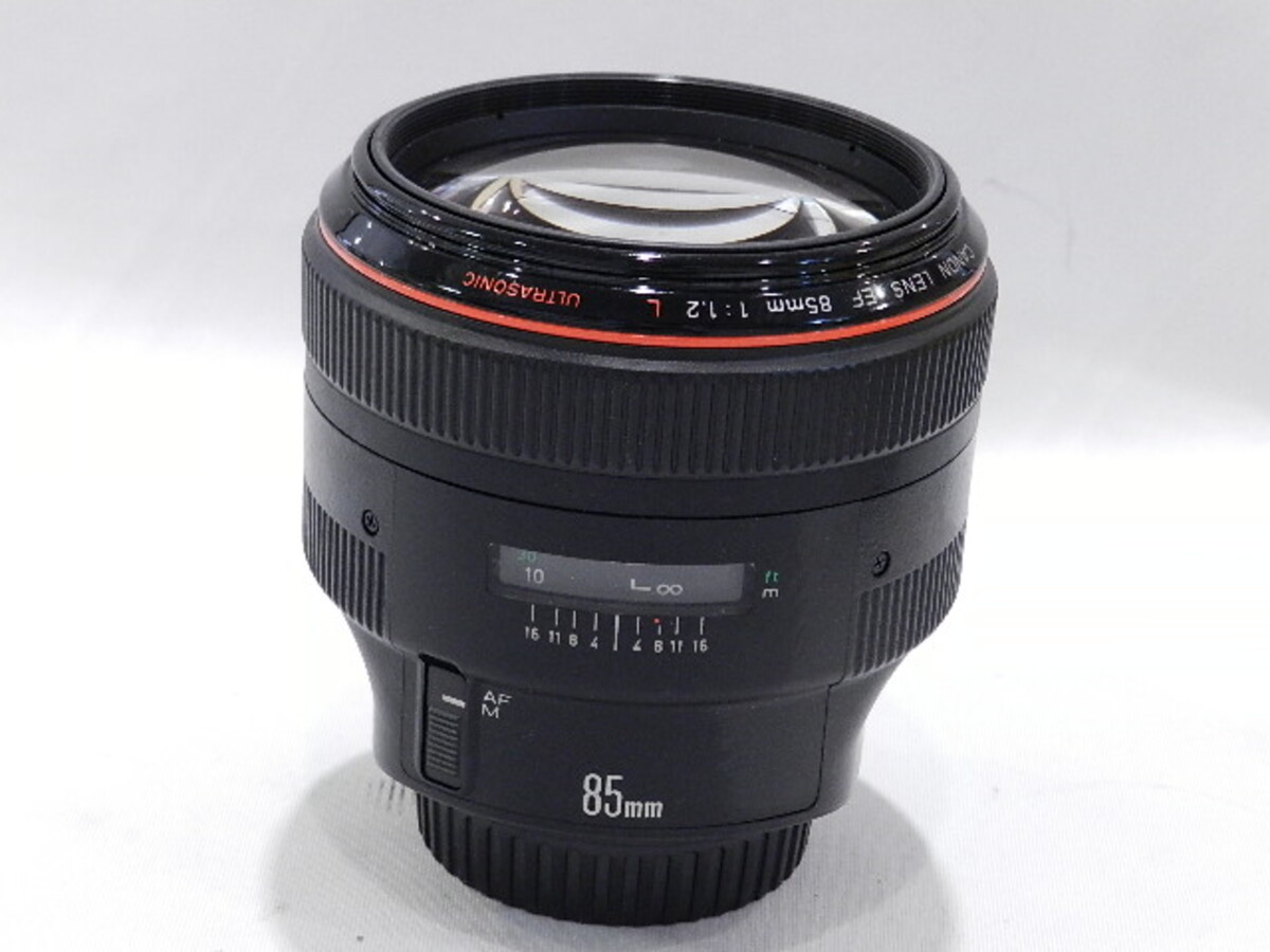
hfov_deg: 23.3
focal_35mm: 84
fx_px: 3082
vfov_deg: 17.6
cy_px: 476
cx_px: 635
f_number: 4.4
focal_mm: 14.9
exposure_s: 1/40
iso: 800
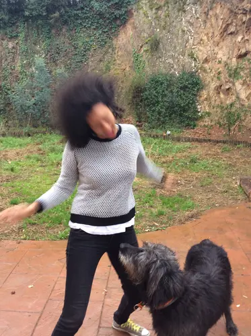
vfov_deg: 56.9
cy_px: 168
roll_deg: +2.8
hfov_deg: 44.0
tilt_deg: -15.2
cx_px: 126
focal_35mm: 32
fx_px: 310
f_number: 2.4
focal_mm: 3.3
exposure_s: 1/25
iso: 32
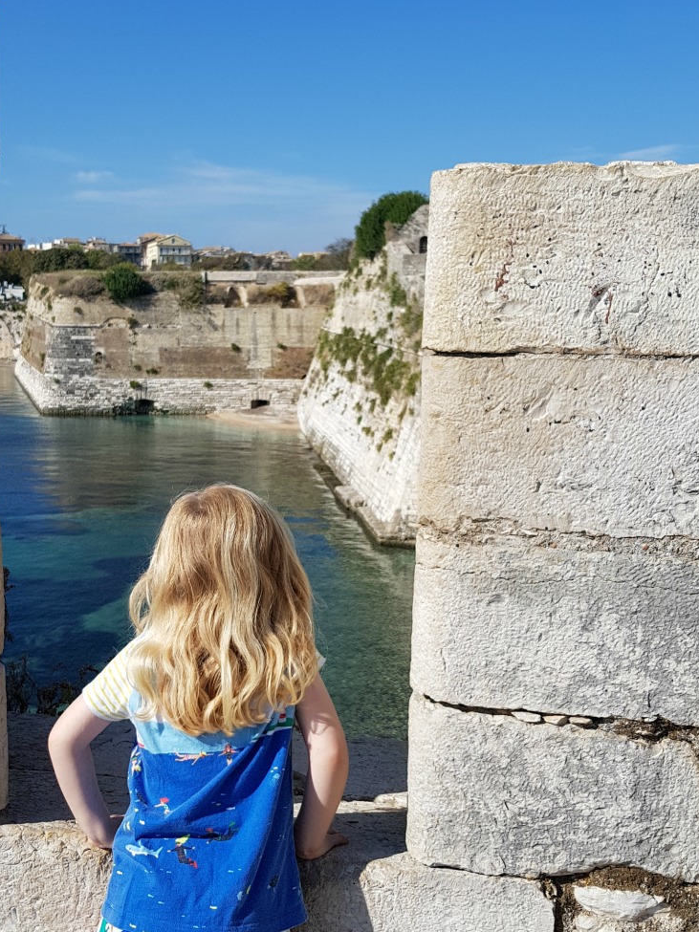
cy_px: 548
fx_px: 1077
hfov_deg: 35.5
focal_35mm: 40
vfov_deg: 46.6
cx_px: 223
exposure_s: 1/3032
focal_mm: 4.2
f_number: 1.7
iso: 40
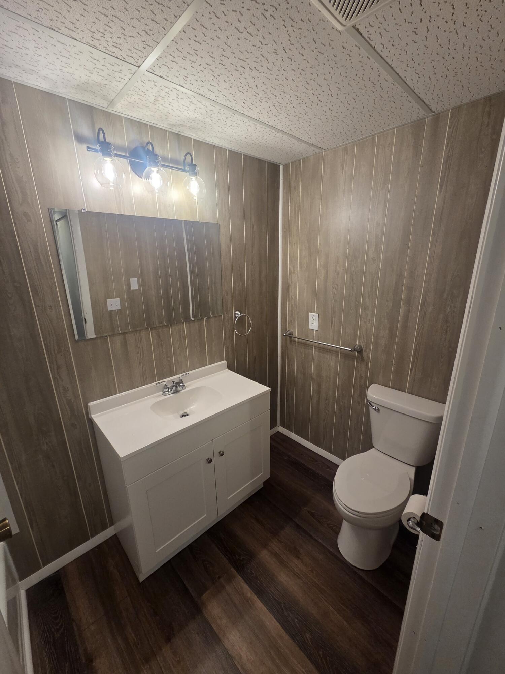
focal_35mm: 13
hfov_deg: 89.9
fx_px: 253
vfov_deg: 106.2
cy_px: 337
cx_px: 252
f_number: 2.2
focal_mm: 2.2
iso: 200
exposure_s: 1/60.2
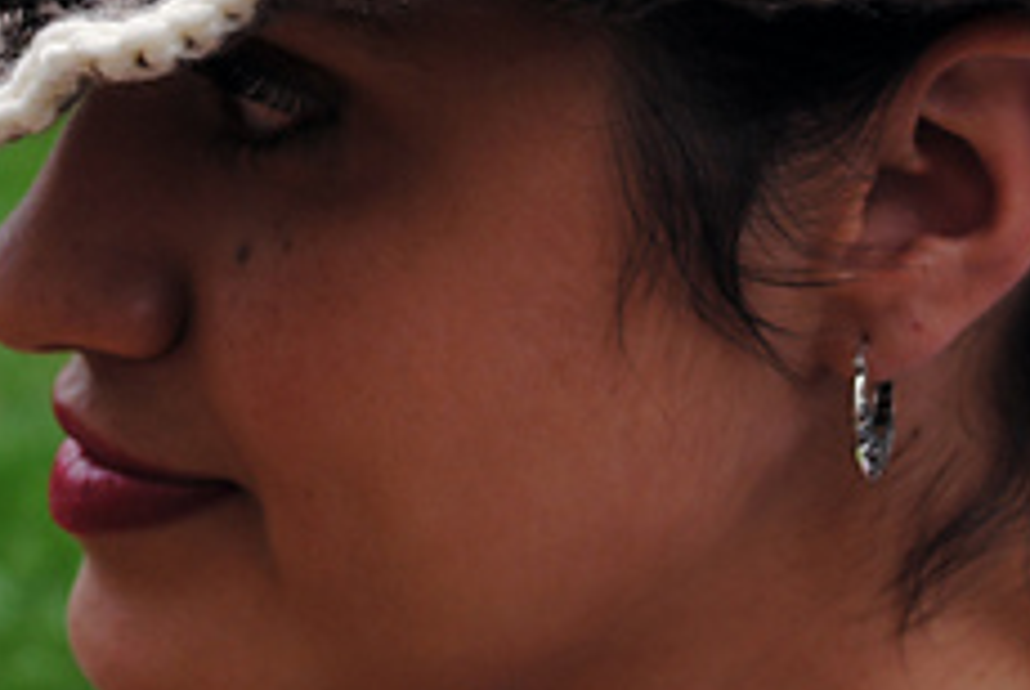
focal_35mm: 117
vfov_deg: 11.6
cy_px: -13
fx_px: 3352
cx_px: 587
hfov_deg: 17.5
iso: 140
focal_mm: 28
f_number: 5.6
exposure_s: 1/125
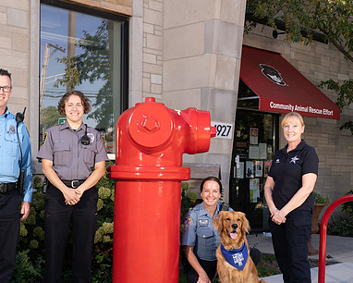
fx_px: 596
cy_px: 176
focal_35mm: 57
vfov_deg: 26.6
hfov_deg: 32.9
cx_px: 148
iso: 200
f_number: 7.1
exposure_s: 1/160
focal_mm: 40
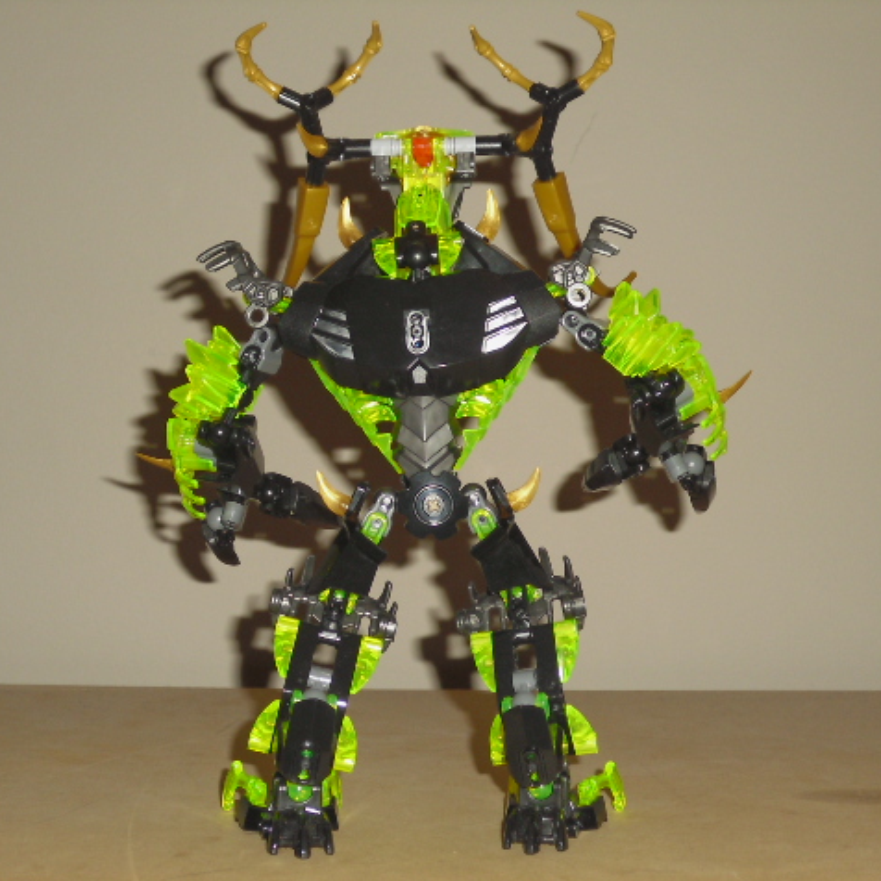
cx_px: 439
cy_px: 442
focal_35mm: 63
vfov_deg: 27.3
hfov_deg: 27.3
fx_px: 1814
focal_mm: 9.4
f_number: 3.8
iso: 200
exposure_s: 1/60
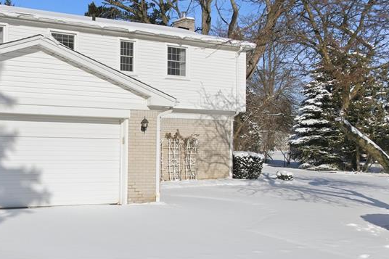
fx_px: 454
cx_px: 31
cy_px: 143
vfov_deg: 31.8
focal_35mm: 42
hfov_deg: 42.2
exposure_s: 1/640
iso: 100
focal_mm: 8.4
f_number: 2.8
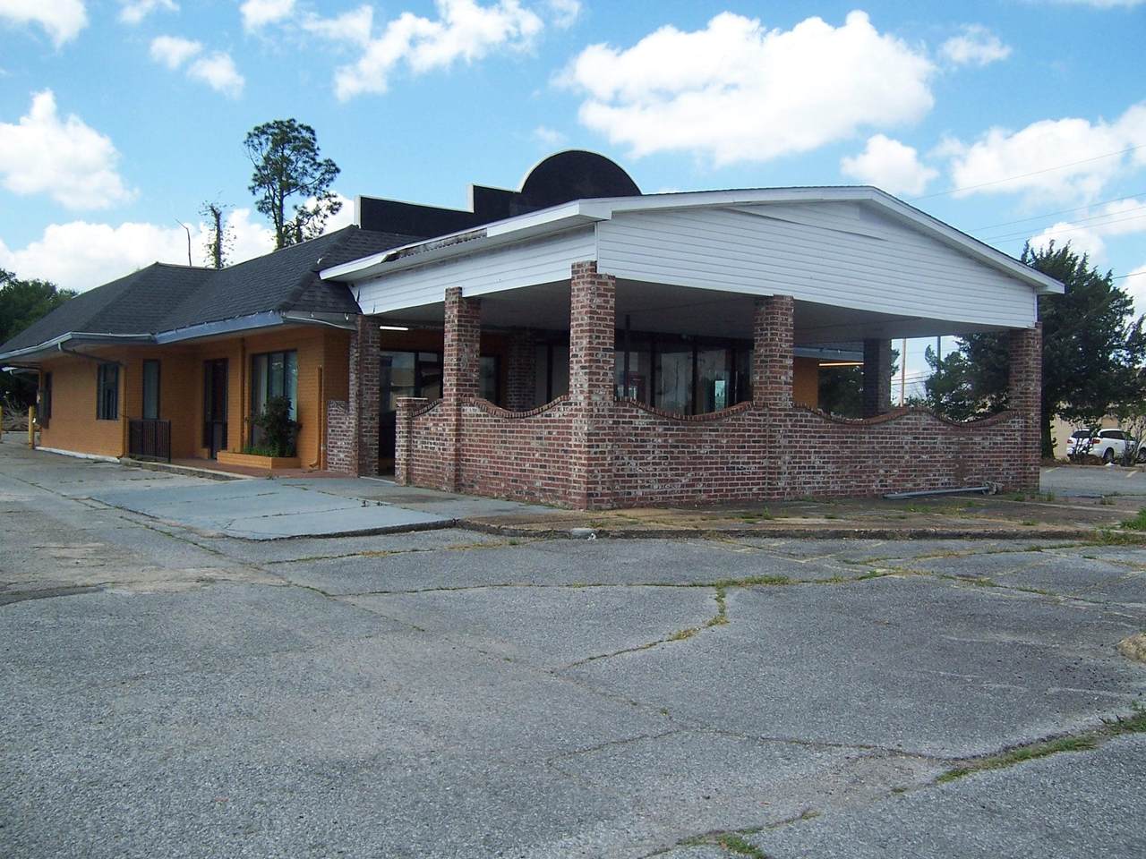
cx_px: 573
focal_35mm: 33
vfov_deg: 42.9
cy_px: 430
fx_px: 1093
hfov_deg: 55.4
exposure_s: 1/750
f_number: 3.4
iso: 80
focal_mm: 5.5
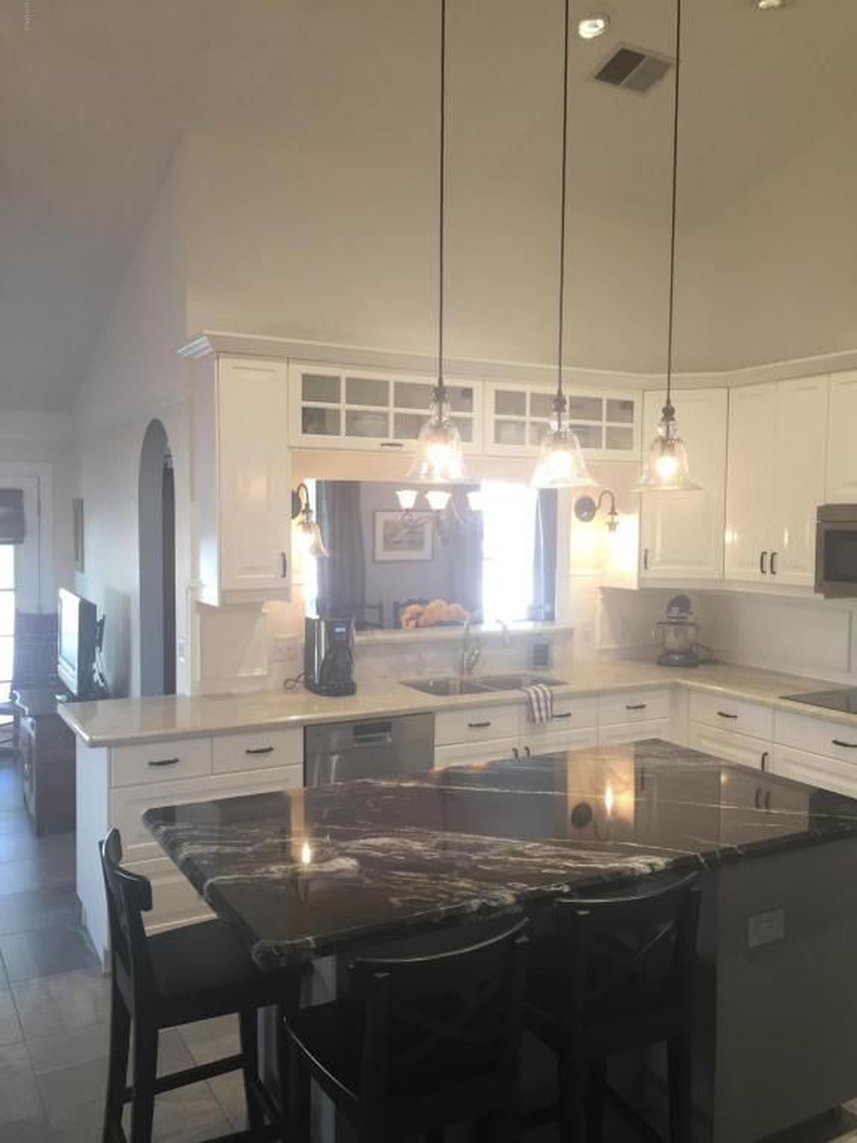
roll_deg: -1.1
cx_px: 428
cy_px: 572
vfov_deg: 61.7
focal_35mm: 29
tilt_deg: -3.1
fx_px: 957
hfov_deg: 48.2
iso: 64
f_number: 2.2
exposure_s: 1/30
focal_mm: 4.15
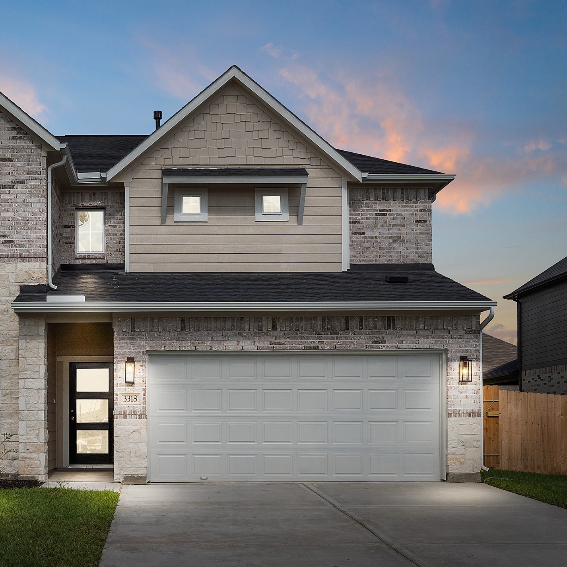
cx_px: 146
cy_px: 280
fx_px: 815
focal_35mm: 44
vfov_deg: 38.3
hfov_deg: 37.5
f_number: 9
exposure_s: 1/1000
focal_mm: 23
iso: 320
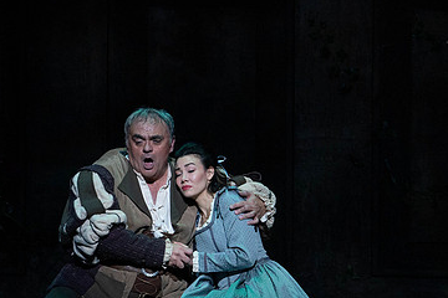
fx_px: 5276
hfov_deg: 4.9
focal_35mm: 424
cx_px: 348
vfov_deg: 3.2
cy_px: 159
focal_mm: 200
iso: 5000
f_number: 6.3
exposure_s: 1/250
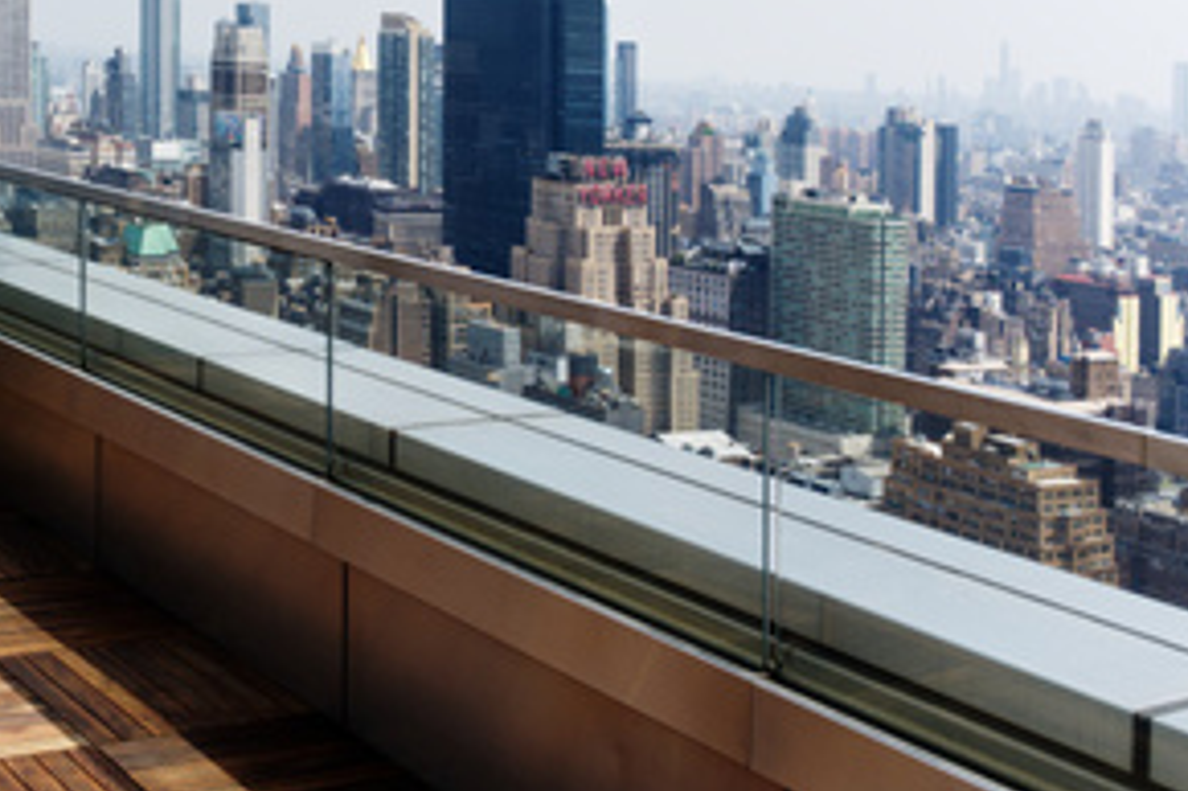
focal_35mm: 53
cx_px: 160
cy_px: 334
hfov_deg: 35.7
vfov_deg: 25.5
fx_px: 1748
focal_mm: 24
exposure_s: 1/160
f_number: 11
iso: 100
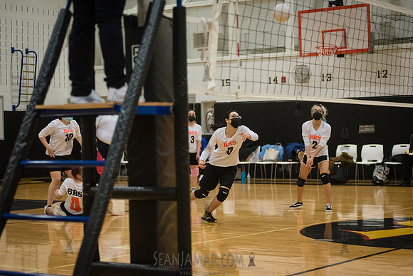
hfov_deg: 25.4
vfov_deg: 17.1
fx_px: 918
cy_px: 138
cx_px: 206
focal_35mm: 80
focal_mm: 80
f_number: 3.2
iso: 5000
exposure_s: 1/400
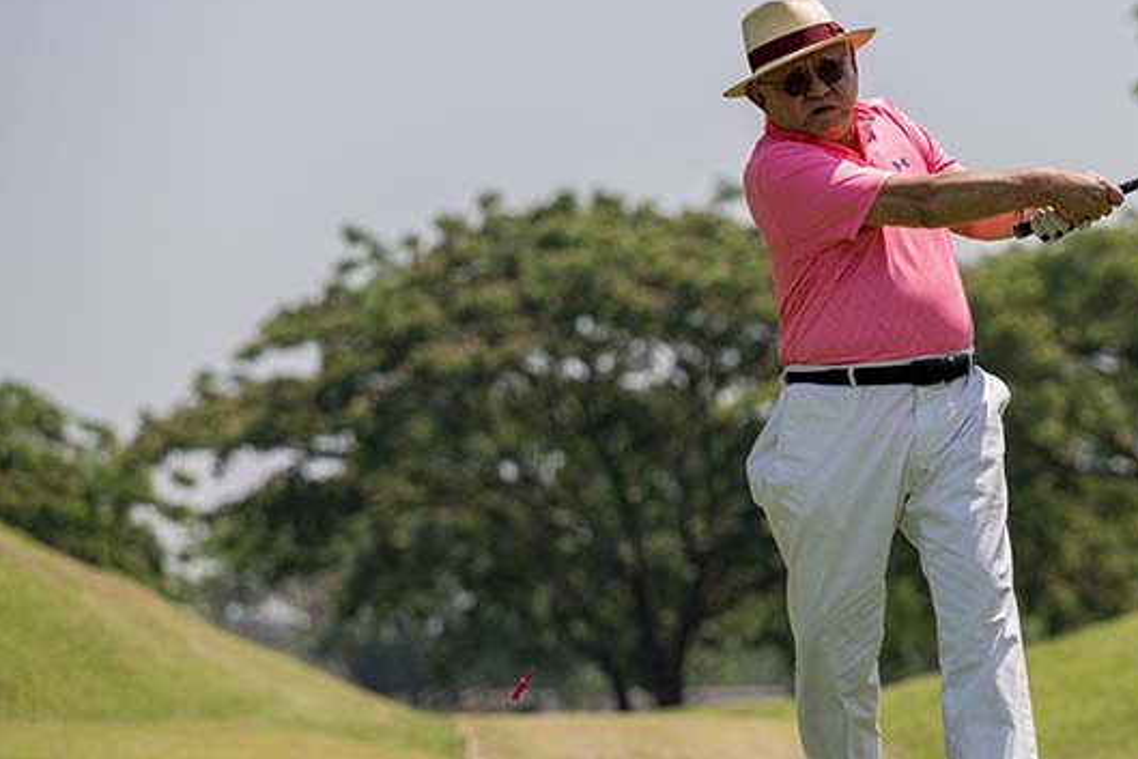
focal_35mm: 245
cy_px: 400
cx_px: 996
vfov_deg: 5.6
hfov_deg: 8.4
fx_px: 7746
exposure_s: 1/3200
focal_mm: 135
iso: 400
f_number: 4
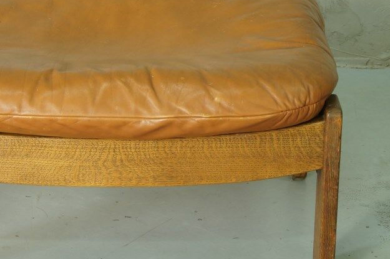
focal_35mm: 135
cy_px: 82
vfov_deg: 10.1
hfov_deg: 15.1
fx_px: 1462
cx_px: 80
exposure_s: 1/13
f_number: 7.1
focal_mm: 45
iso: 400
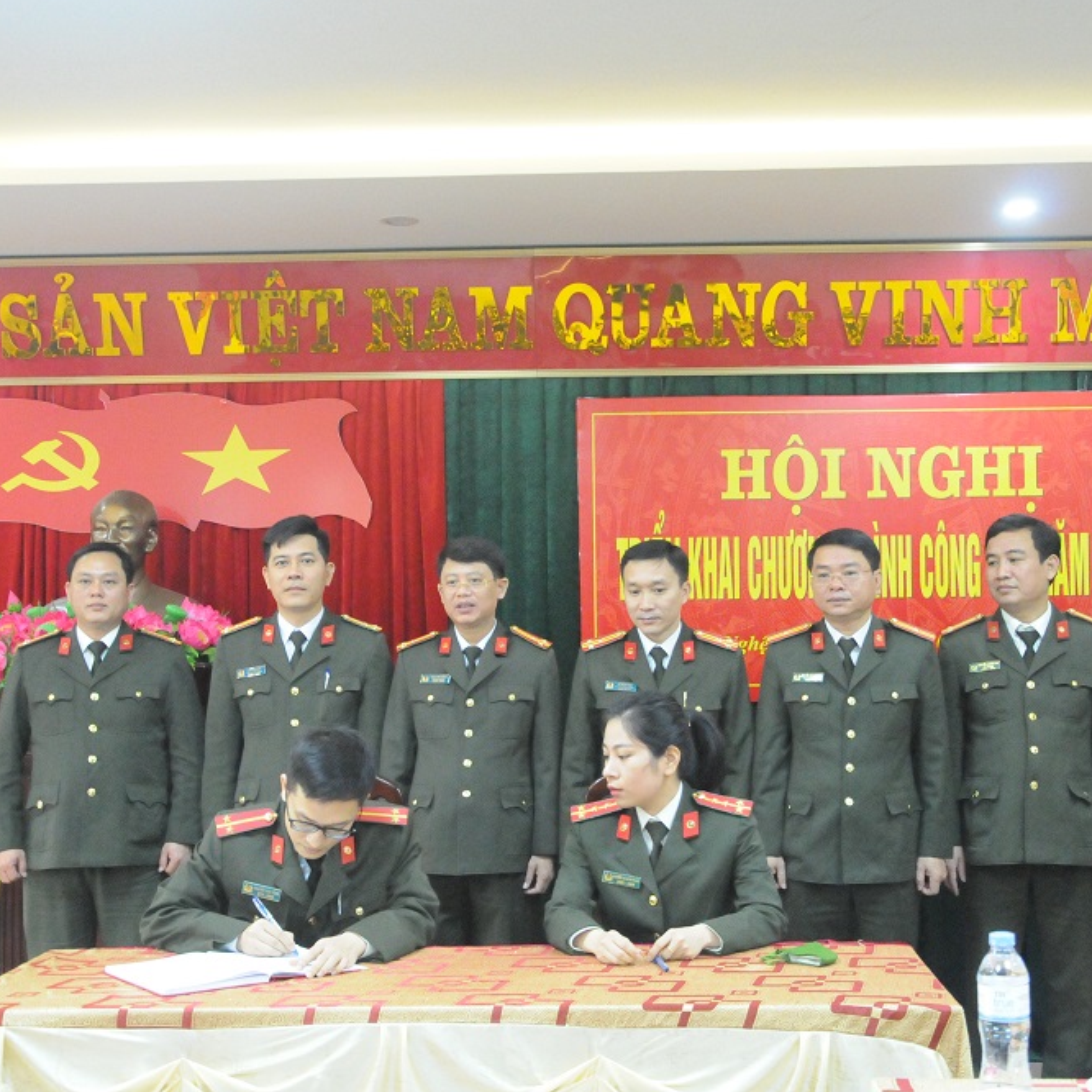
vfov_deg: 36.1
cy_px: 549
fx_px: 1677
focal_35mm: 47
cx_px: 598
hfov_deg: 36.0
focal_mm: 24
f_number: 4.5
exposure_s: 1/80
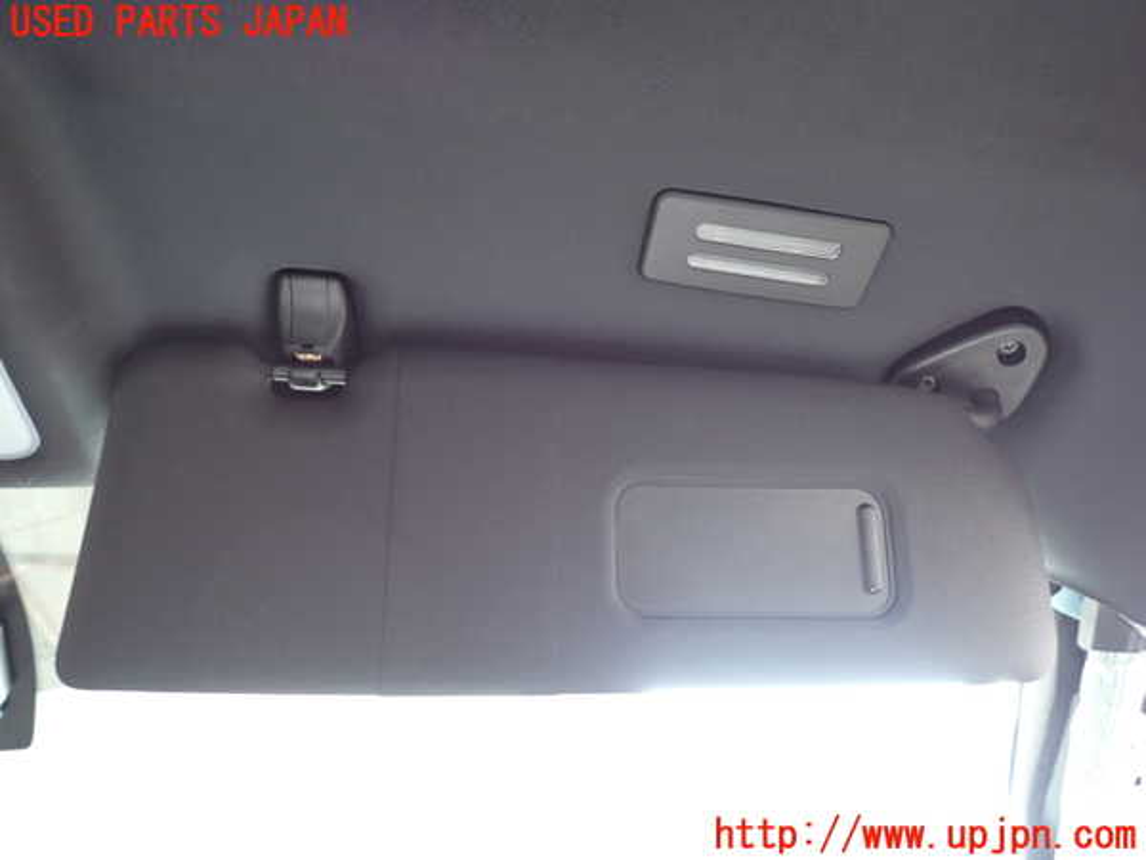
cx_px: 573
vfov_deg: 54.9
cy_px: 430
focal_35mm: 25
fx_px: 828
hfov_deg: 69.4
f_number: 2
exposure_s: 1/30
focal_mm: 4.5
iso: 250
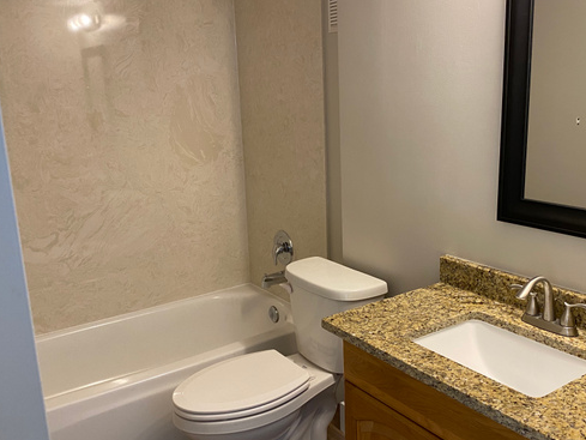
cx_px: 338
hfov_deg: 53.7
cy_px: 228
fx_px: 576
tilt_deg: -13.0
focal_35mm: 34
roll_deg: +1.4
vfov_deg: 41.8
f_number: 1.8
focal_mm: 4.25
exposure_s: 1/60
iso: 160
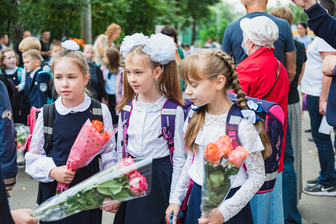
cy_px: 112
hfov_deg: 41.1
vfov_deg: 28.1
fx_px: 448
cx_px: 168
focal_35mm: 48
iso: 160
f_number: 2.8
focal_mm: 48
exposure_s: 1/400
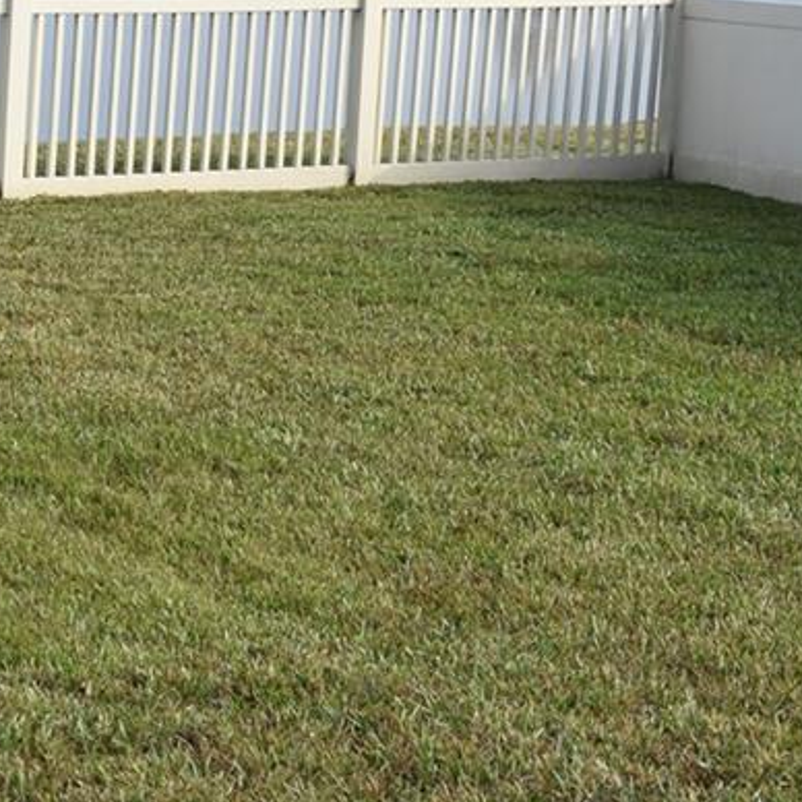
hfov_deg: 12.1
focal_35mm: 142
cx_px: -66
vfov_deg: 12.3
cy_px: 387
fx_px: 3716
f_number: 7.1
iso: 100
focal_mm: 27
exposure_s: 1/200
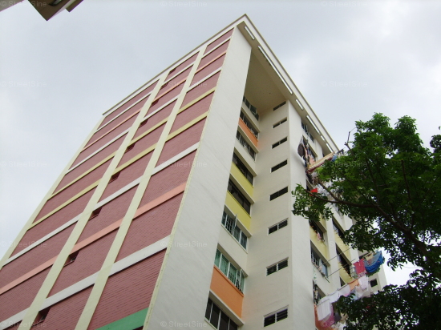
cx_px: 220
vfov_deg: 40.7
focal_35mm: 35
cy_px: 165
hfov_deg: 52.6
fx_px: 446
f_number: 5.8
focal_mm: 5.95
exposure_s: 1/458
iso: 50
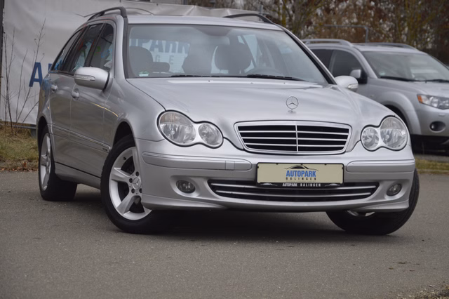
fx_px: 1496
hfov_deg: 17.1
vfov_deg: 11.4
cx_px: 224
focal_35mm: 120
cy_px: 150
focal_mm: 80
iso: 500
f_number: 5.3
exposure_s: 1/60
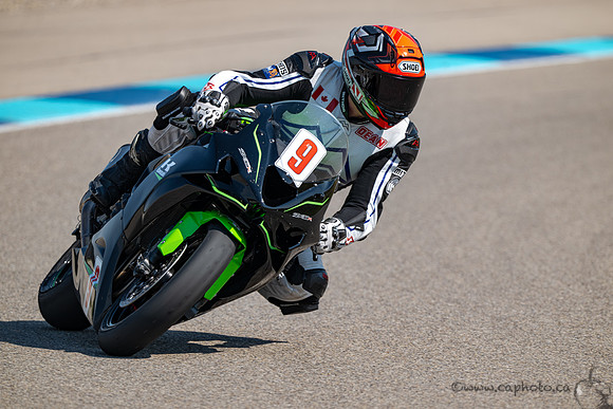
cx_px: 306
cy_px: 204
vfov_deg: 3.0
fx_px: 7834
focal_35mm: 460
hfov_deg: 4.5
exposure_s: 1/1250
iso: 180
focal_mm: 460
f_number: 6
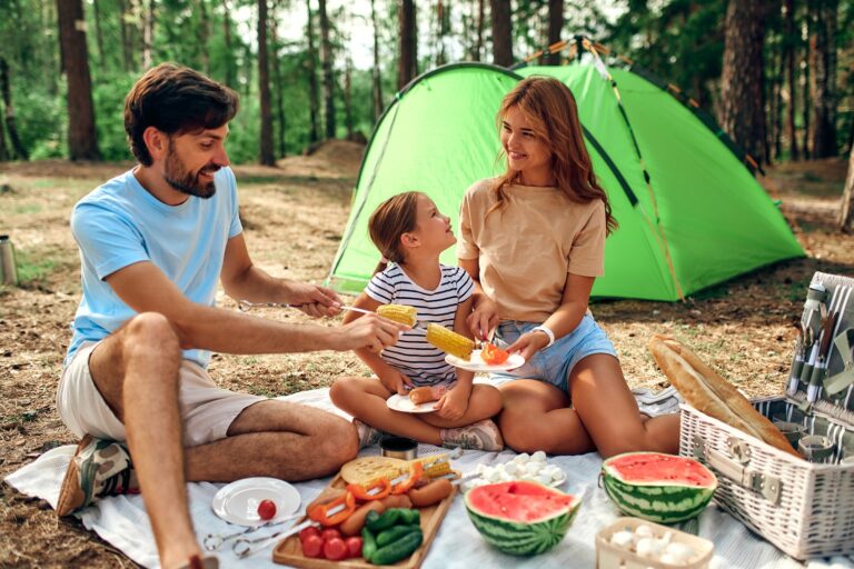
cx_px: 427
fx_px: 830
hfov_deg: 54.4
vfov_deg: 37.9
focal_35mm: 35
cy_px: 284
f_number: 2
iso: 400
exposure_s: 1/2000
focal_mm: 35
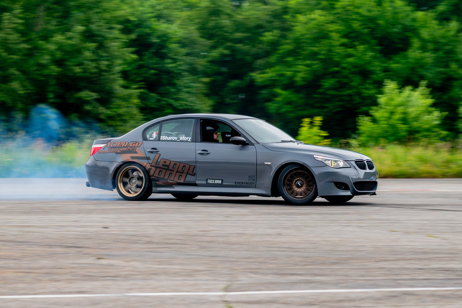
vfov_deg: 8.8
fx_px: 1993
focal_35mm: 155
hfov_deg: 13.2
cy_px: 157
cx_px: 204
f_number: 3.5
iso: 640
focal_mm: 85
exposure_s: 1/125
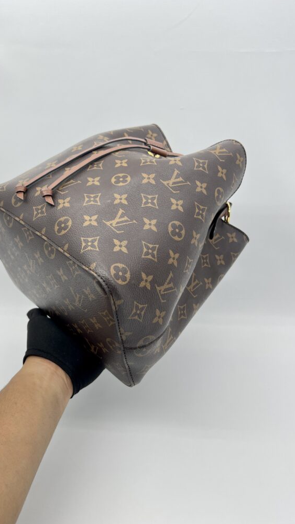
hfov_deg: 40.0
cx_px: 113
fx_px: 403
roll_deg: -0.7
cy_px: 256
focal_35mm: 29
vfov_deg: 66.0
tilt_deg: -24.5
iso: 40
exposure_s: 1/100
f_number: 1.5
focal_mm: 5.7
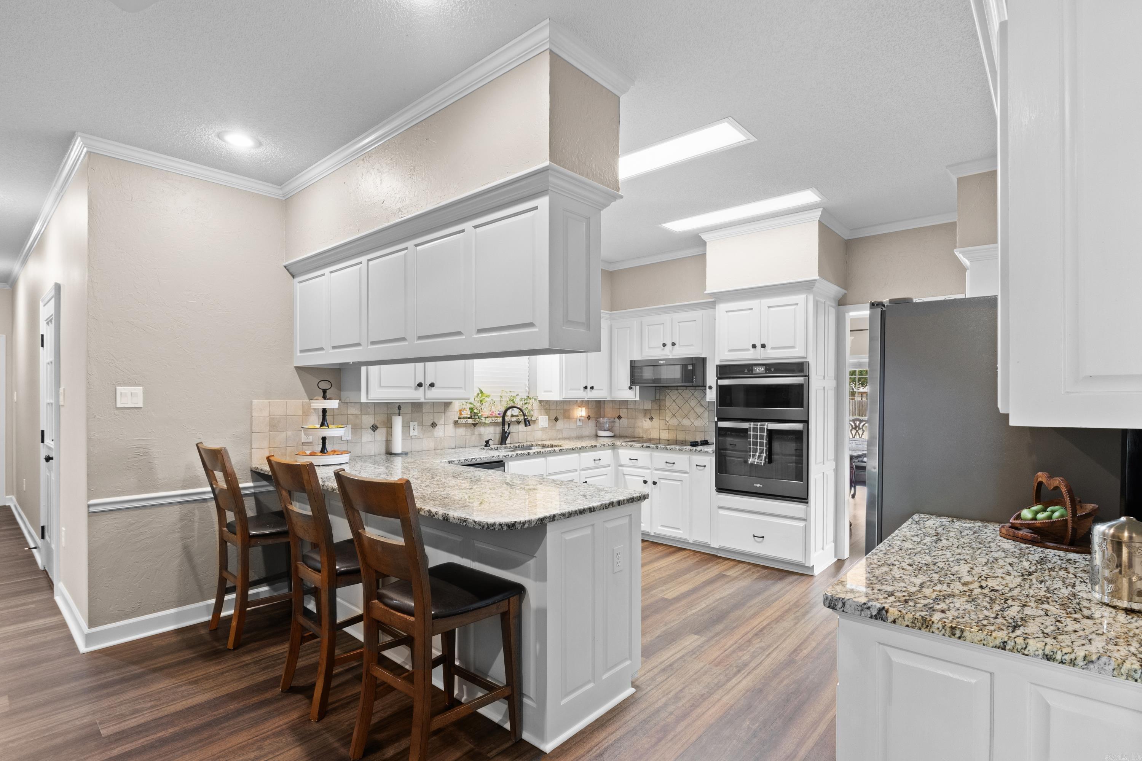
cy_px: 380
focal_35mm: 17
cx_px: 571
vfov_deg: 70.1
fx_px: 542
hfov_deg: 92.9
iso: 320
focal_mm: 11.4
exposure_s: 1
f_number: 8
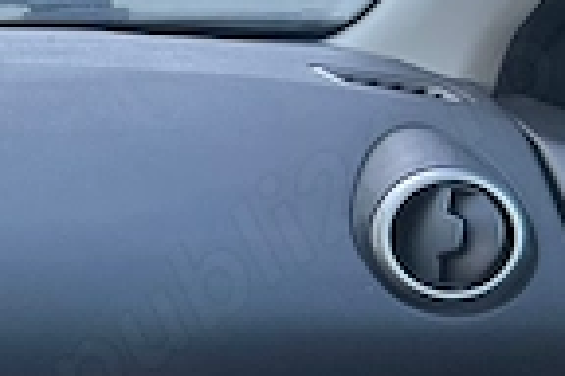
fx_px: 1773
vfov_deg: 12.1
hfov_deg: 15.1
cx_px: -526
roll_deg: +1.9
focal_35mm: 113
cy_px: 266
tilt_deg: -14.3
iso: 50
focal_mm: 5.7
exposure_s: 1/121
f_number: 1.5
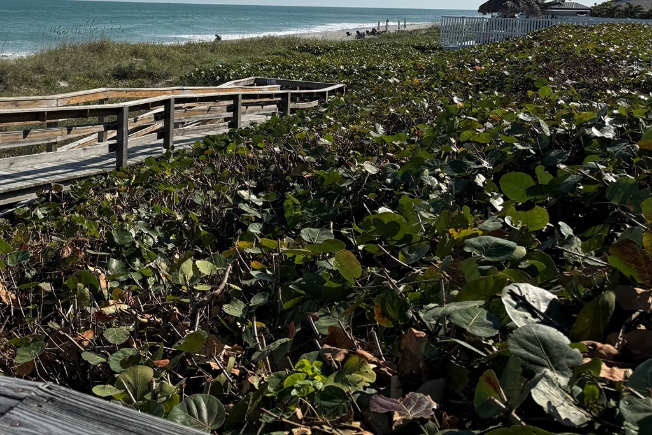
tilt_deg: -5.0
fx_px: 706
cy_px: 65
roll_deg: -0.9
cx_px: 166
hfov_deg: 47.8
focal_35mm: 39
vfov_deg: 32.9
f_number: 1.78
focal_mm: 6.76
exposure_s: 1/10309
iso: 80
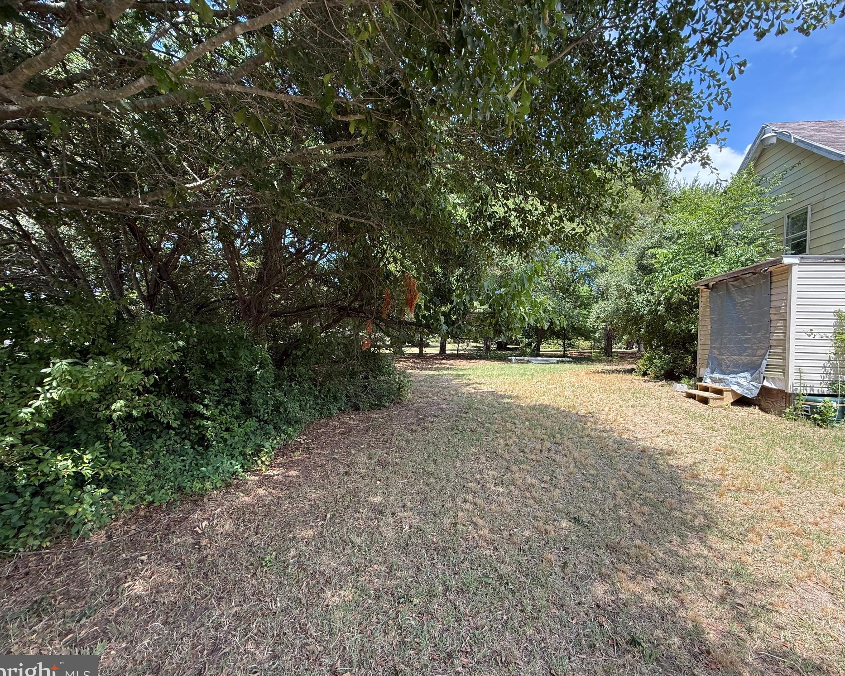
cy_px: 345
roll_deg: -1.8
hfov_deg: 96.7
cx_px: 448
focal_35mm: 15
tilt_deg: -0.2
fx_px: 375
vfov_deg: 84.0
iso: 64
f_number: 2.2
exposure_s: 1/363
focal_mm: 2.22
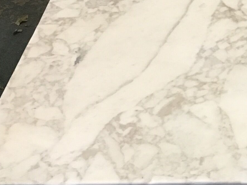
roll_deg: -0.3
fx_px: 934
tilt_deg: -37.2
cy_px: 106
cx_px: 399
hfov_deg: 13.9
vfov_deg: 11.3
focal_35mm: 131
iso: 200
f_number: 2.2
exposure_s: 1/33
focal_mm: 4.15
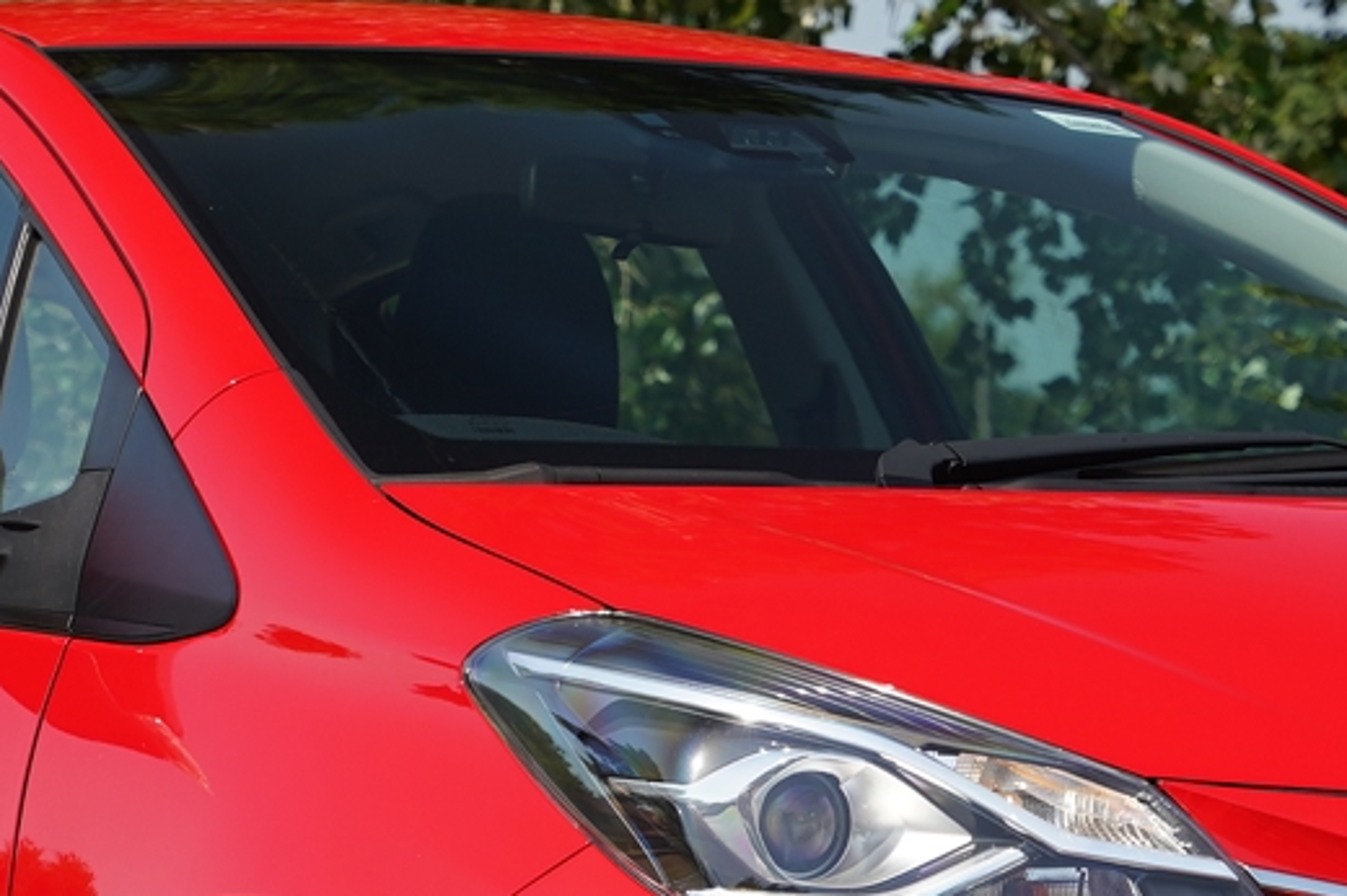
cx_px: 640
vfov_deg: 5.9
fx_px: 8688
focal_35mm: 232
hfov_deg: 8.9
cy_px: 934
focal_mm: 67.1
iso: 100
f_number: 4.5
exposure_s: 1/250
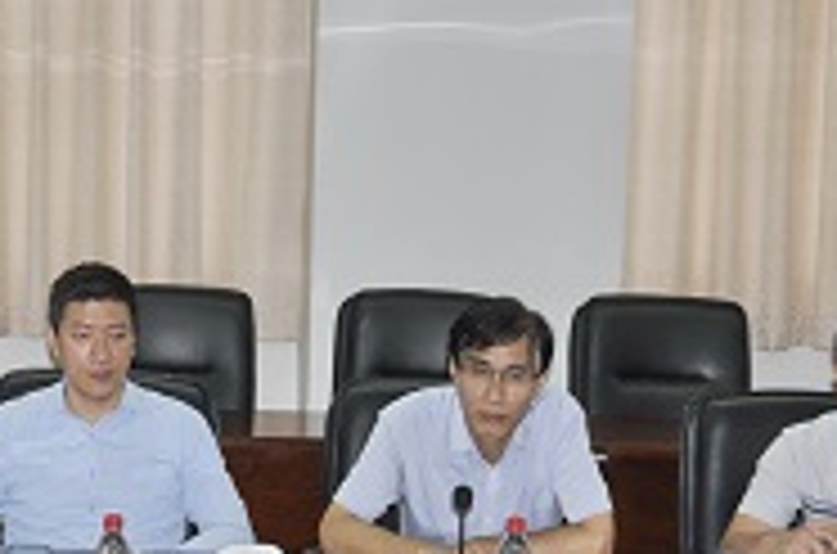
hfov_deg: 17.8
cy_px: 369
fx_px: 2621
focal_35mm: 113
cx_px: 58
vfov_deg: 12.0
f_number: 4
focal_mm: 28
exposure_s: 1/60
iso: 320
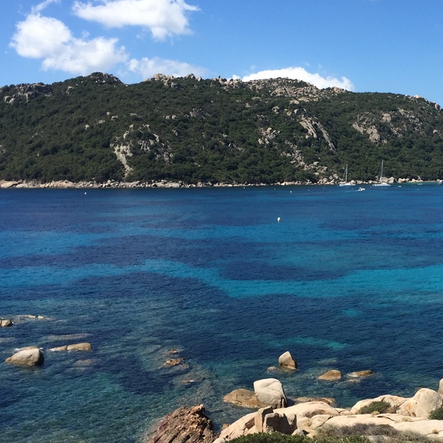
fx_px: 753
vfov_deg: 32.8
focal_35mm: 52
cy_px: 196
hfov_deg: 31.5
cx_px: 383
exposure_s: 1/1582
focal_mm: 4.15
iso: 32
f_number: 2.2
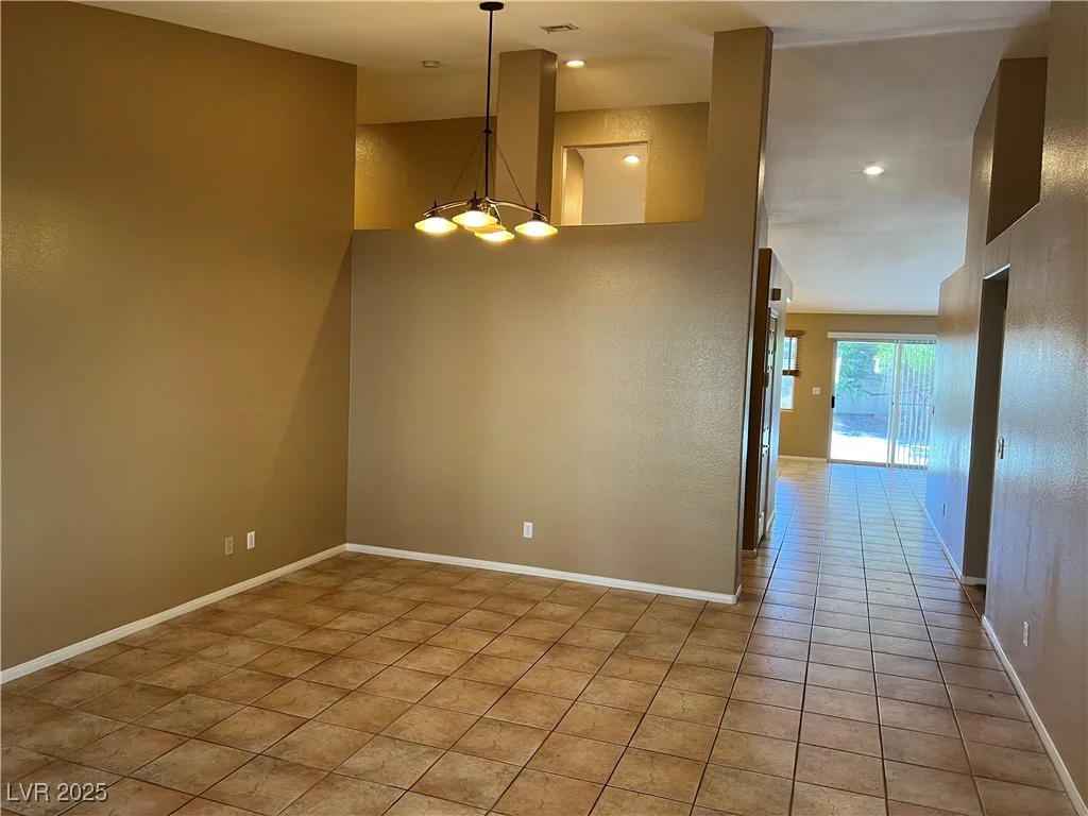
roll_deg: -2.0
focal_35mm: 26
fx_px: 817
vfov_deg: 53.1
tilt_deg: -4.7
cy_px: 408
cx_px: 544
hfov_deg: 67.3
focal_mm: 5.7
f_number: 1.5
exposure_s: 1/60
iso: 80
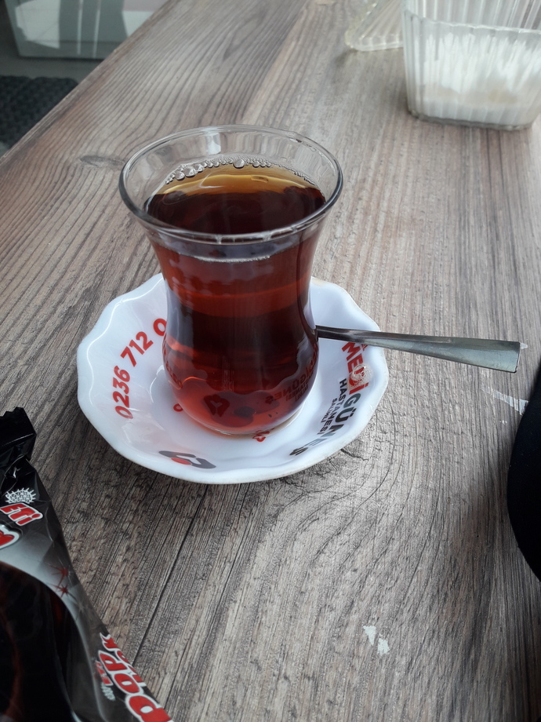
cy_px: 361
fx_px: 583
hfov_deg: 49.7
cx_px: 270
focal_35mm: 28
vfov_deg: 63.4
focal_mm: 3.7
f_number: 1.9
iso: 40
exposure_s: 1/200
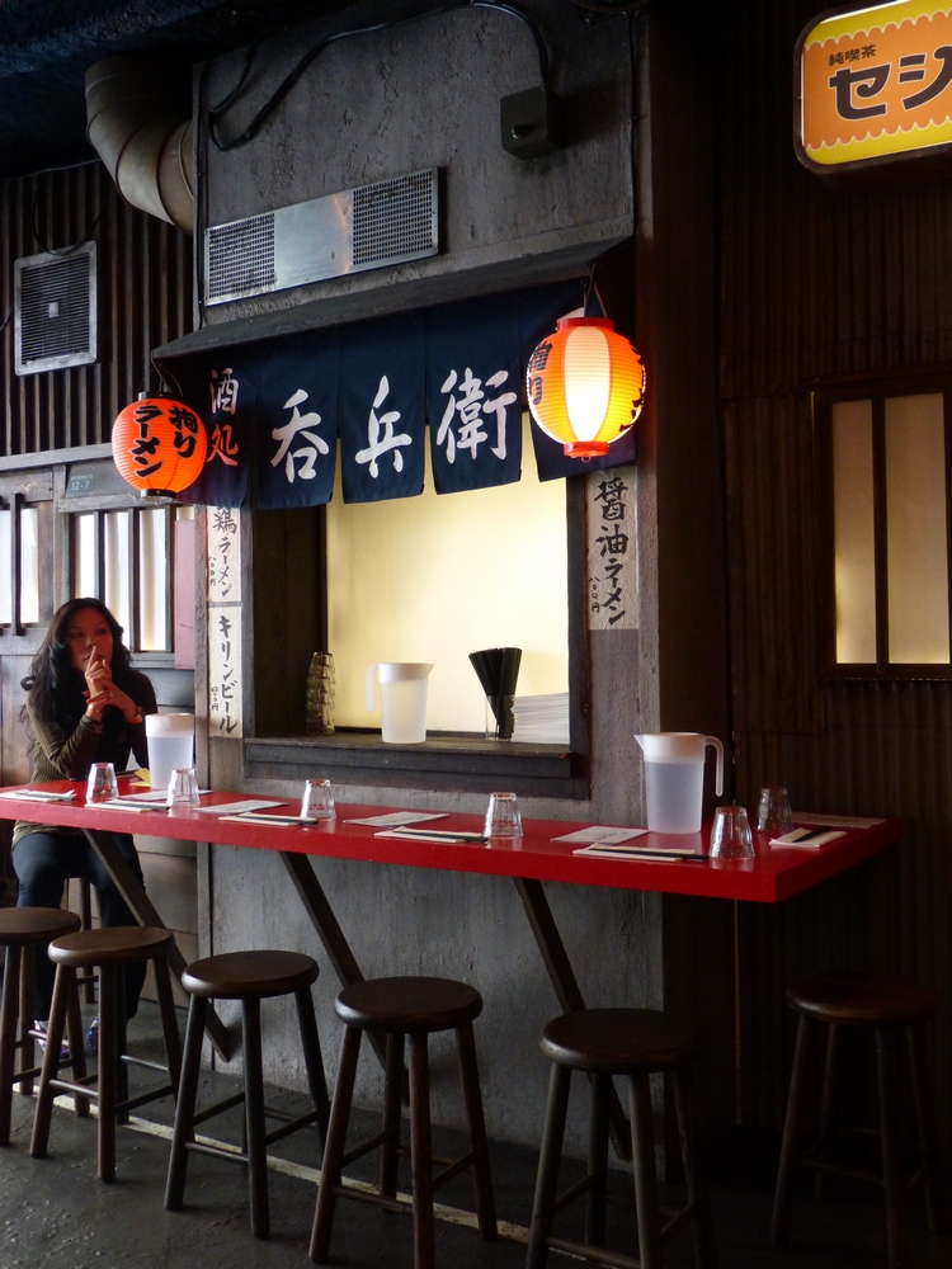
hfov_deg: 42.9
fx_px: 1210
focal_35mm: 33
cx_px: 476
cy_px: 634
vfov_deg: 55.4
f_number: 3
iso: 400
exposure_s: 1/50
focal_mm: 5.9
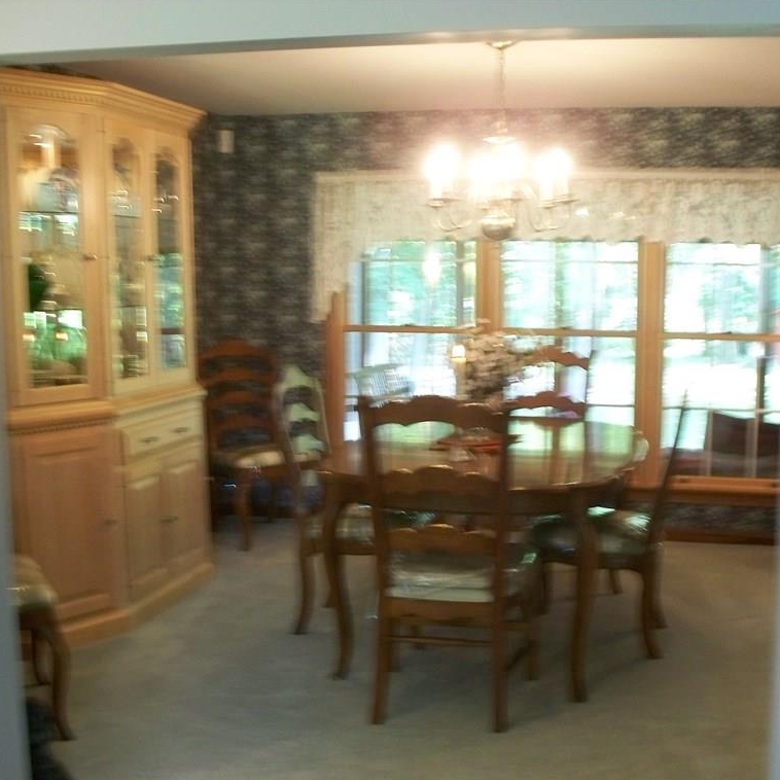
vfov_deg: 39.2
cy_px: 392
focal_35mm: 43
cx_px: 491
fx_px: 1096
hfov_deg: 38.9
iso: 400
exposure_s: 1/25
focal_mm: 7.54
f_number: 2.8
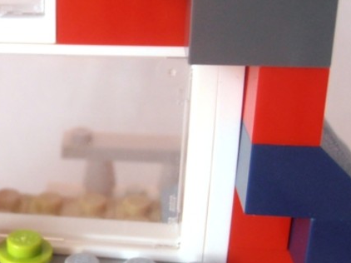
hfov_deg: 23.7
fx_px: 801
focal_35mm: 79
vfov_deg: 18.6
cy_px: 101
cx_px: -1
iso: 125
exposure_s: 1/25
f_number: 3.9
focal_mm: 6.61
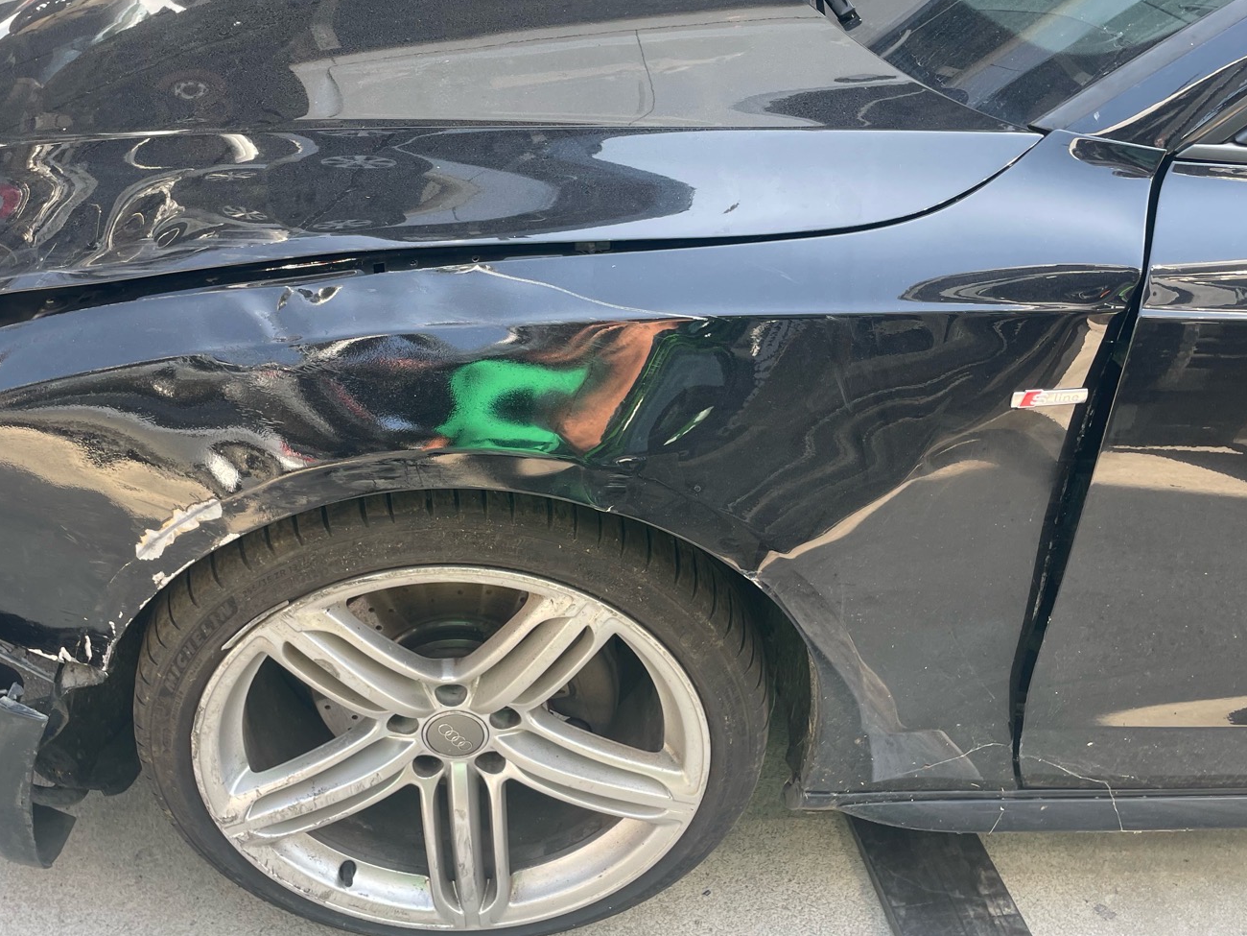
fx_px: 1297
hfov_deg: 51.3
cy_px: 382
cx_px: 568
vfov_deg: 39.5
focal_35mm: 36
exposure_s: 1/173
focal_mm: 4.2
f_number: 1.6
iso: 32
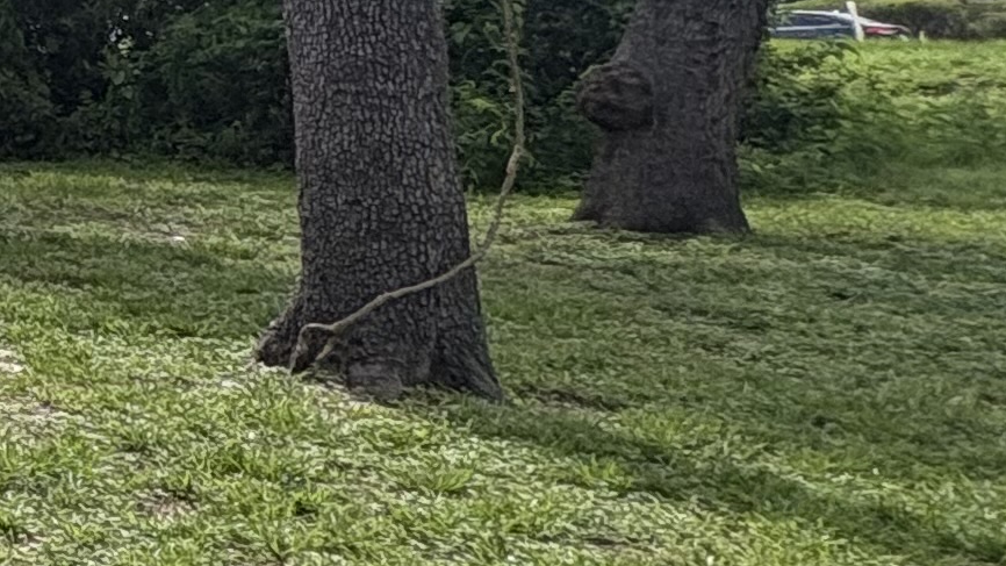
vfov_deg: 15.8
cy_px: -242
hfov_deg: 17.6
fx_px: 1894
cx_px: -1135
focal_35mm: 71
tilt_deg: +10.3
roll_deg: +1.9
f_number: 2.2
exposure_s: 1/944
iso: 50
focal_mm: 2.22
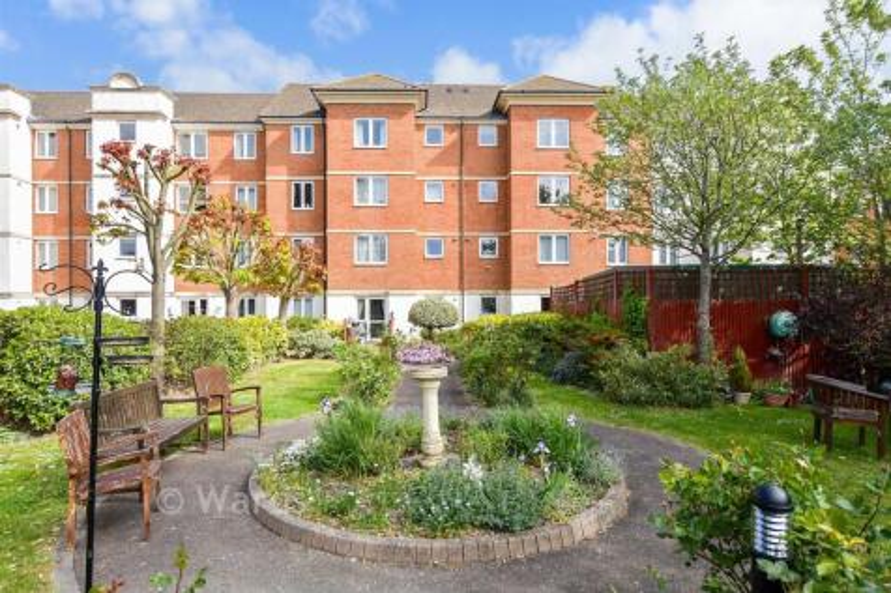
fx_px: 470
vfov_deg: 64.5
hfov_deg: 86.9
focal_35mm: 19
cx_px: 446
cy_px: 296
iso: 1000
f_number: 9
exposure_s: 1/800
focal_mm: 13
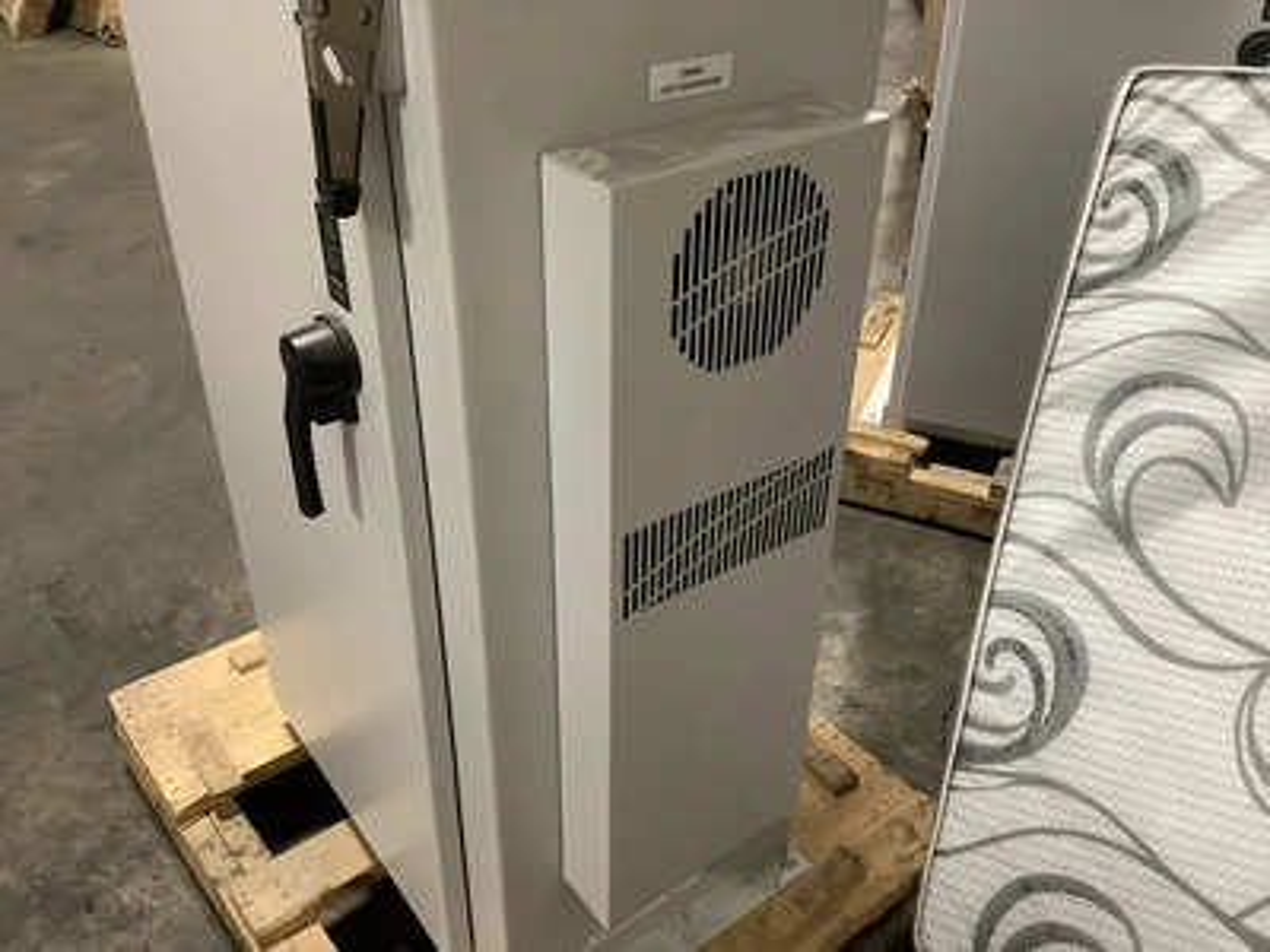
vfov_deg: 45.4
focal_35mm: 31
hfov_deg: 58.4
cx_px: 635
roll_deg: -1.6
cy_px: 476
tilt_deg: -33.9
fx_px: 1137
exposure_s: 1/25
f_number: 2.4
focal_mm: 3.3
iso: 400
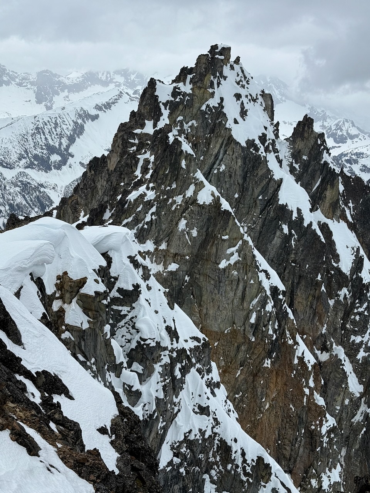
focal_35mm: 48
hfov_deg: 30.3
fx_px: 684
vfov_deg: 39.7
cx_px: 185
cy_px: 246
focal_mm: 6.76
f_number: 1.78
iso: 64
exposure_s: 1/3378
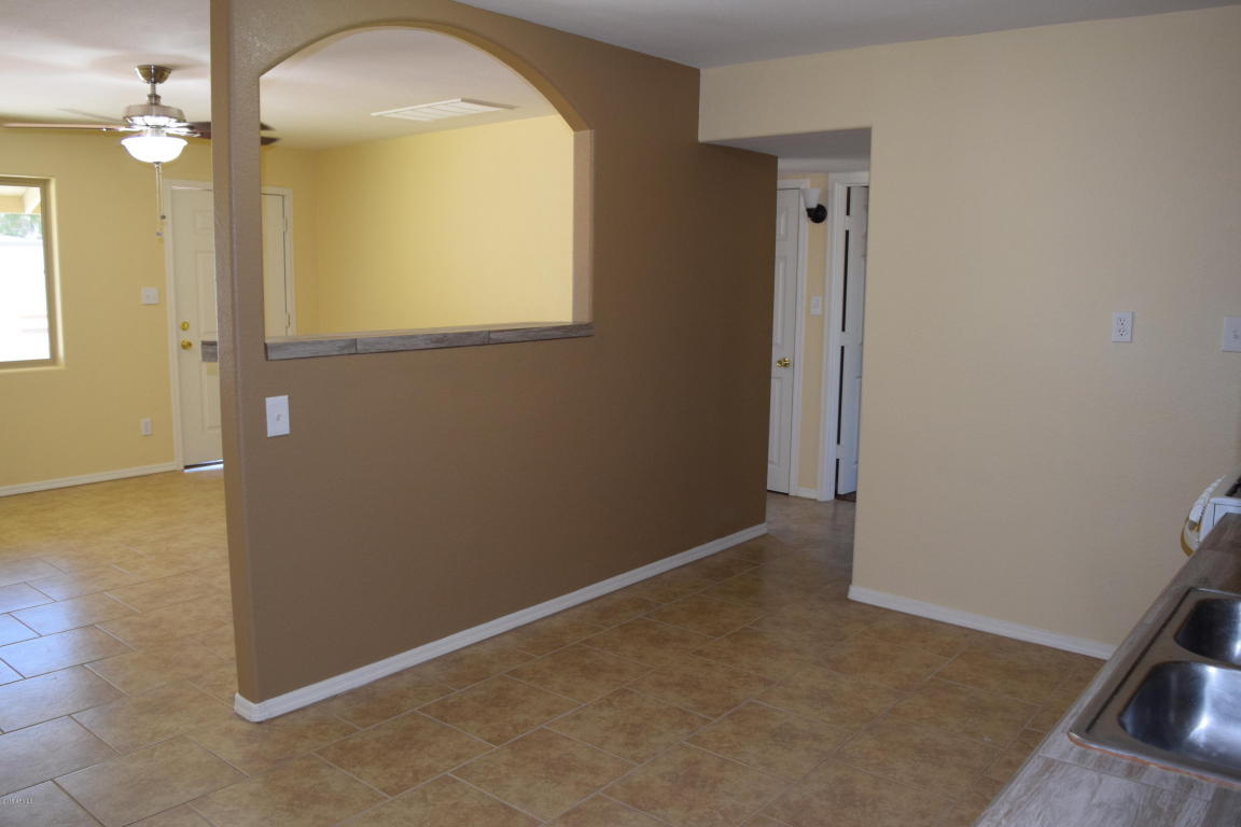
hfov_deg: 67.4
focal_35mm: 27
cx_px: 620
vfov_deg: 47.9
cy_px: 414
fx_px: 931
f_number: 4.5
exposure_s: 1/80
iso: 800
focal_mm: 18
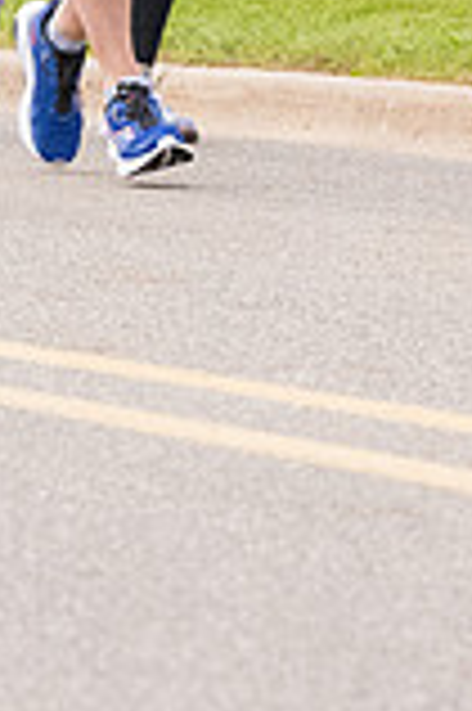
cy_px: -243
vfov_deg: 4.0
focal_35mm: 512
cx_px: 124
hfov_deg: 2.7
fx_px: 10091
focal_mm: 120
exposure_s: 1/1600
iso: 4000
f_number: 7.1
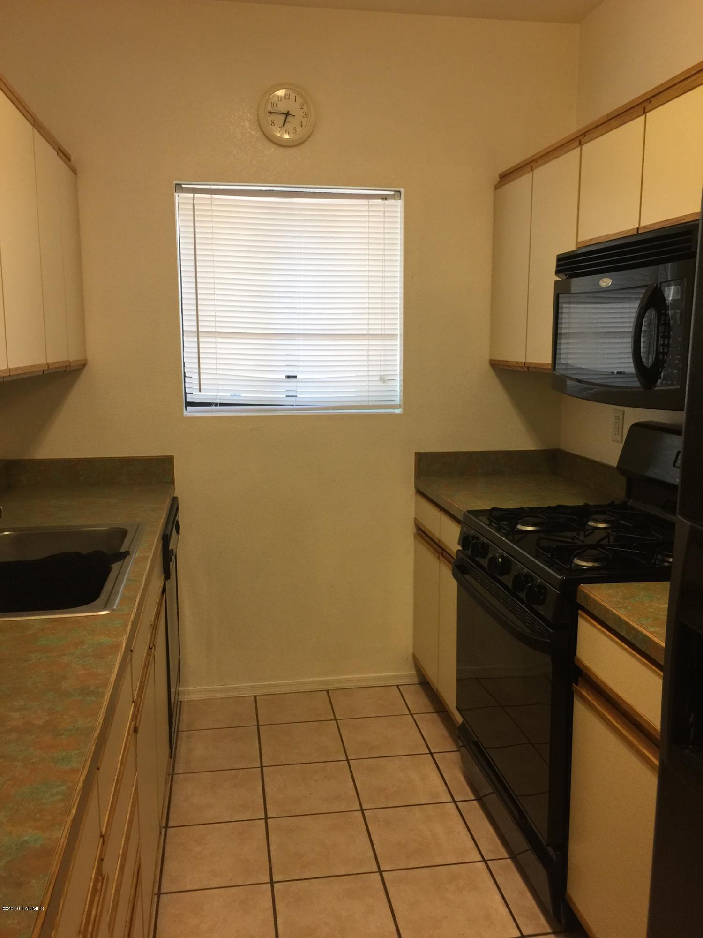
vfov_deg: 61.7
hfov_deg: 48.2
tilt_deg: -10.5
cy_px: 469
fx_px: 785
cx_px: 352
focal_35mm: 29
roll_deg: -0.2
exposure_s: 1/30
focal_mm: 4.15
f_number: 2.2
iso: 50
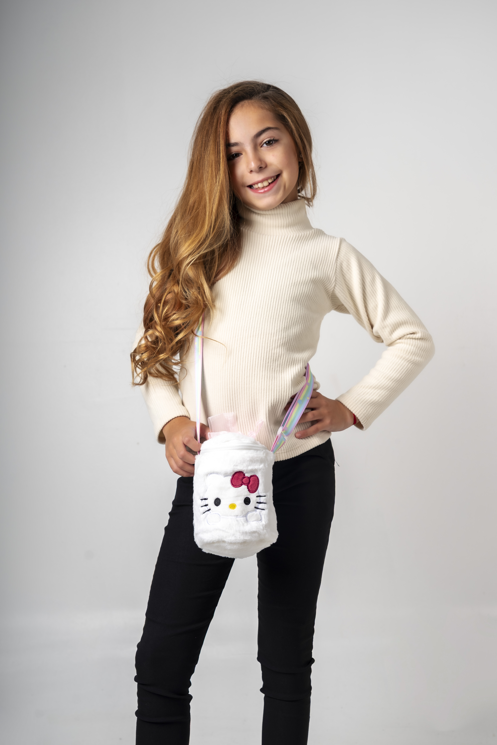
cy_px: 372
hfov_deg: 28.1
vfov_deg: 41.1
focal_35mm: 48
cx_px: 248
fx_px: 994
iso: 100
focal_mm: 48
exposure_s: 1/125
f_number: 7.1
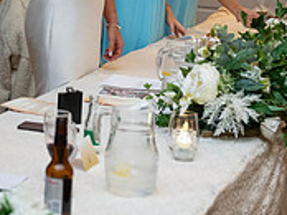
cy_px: -85
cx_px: -23
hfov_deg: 12.6
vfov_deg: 9.4
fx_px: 1275
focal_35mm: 154
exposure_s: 1/160
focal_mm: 48
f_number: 3.5
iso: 800
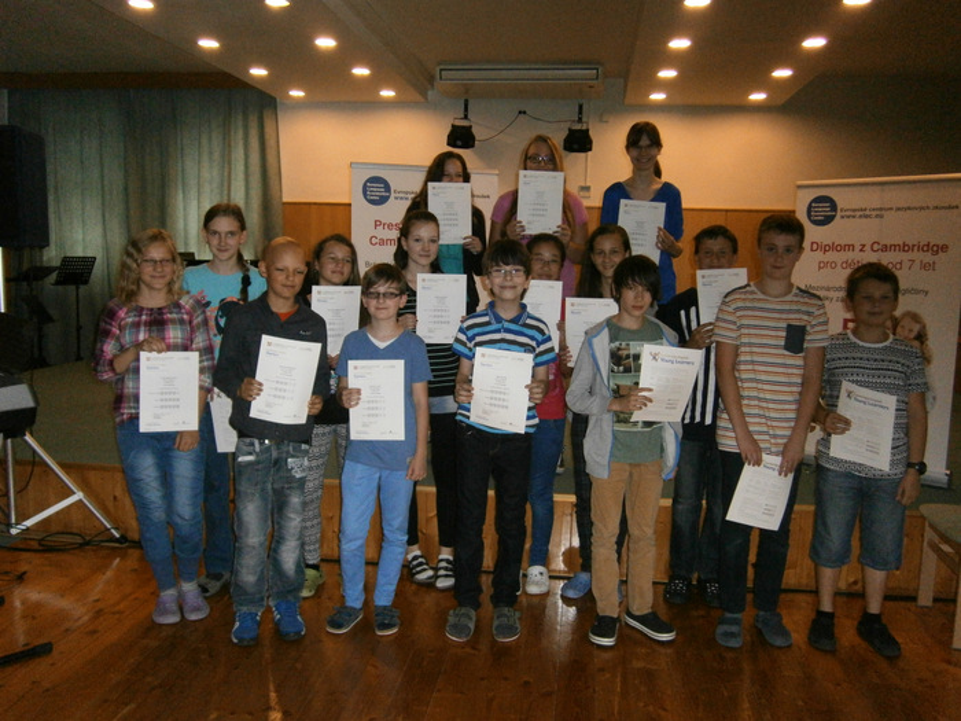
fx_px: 861
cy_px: 360
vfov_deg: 45.4
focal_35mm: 31
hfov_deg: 58.4
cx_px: 480
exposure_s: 1/250
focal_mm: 5.5
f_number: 2.9
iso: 400
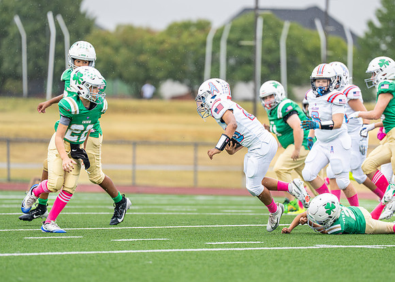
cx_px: 224
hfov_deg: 6.6
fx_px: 3443
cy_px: 150
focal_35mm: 307
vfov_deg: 4.7
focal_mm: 200
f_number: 2.8
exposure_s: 1/1000
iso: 500
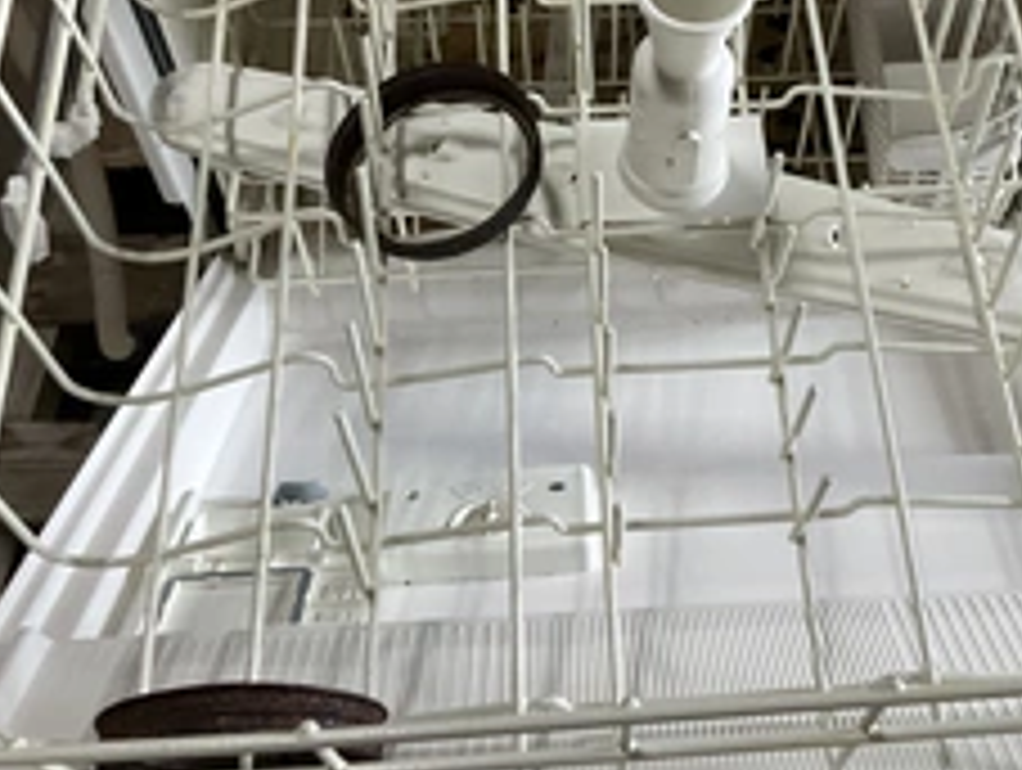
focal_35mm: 51
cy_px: 167
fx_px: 1508
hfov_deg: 37.1
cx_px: 666
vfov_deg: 28.1
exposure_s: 1/60
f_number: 1.8
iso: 100
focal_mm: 3
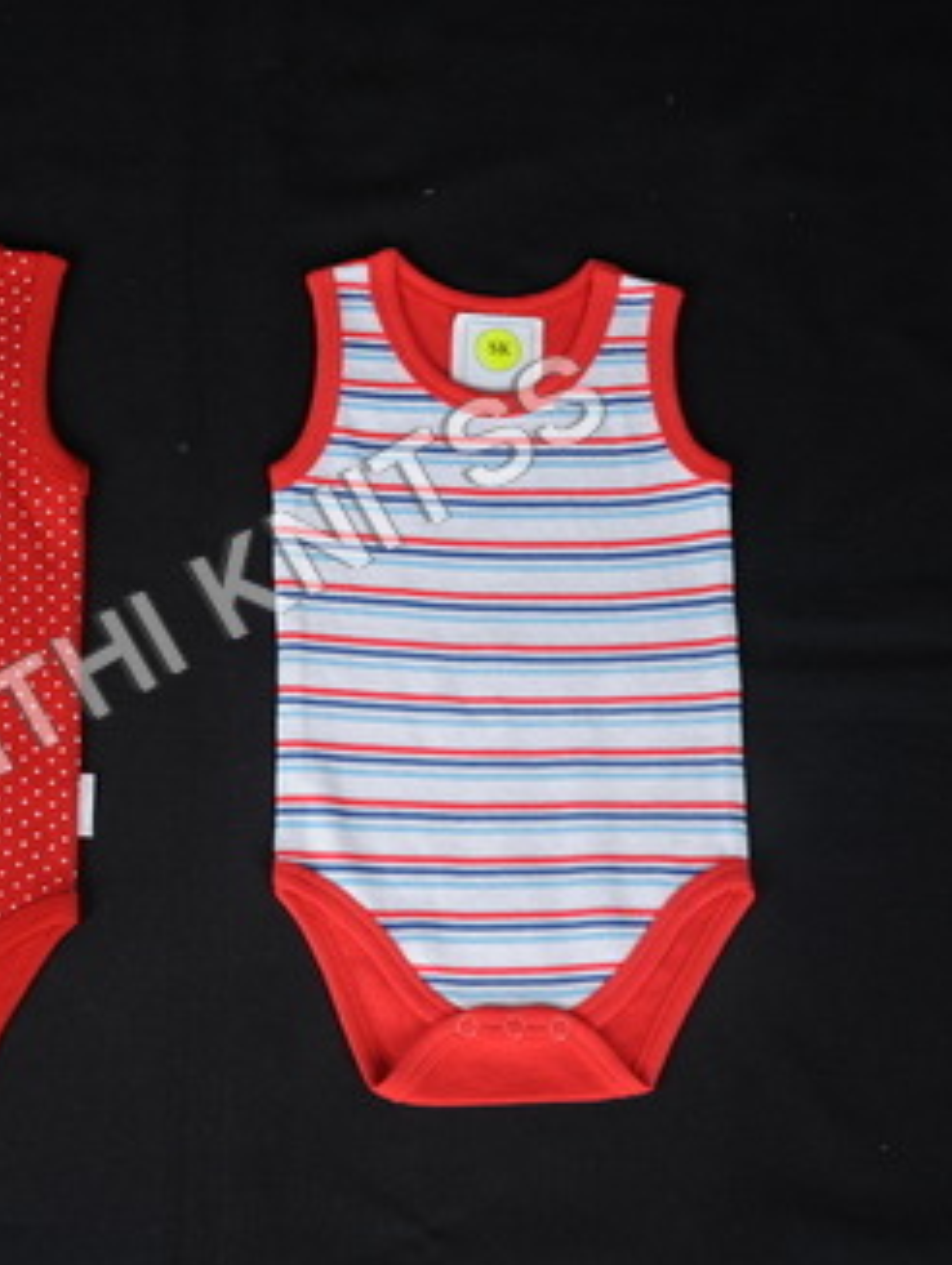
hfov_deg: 16.1
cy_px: 640
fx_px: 3330
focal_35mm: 91
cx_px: 143
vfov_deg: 21.5
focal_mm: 62
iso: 250
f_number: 20
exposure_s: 1/160
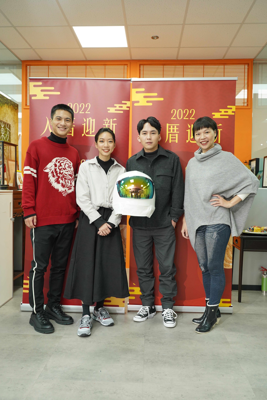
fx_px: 356
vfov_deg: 58.7
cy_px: 200
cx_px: 134
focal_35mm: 32
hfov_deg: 41.1
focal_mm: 32
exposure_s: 1/160
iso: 1600
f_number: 5.6
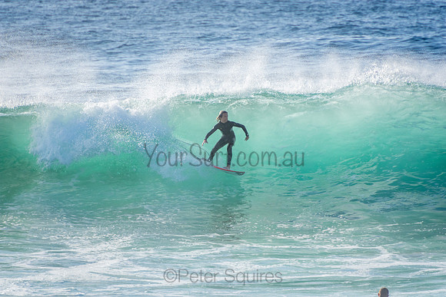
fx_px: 7435
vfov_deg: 2.3
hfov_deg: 3.4
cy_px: 148
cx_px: 223
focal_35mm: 600
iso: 250
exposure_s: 1/2000
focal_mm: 400
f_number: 5.6
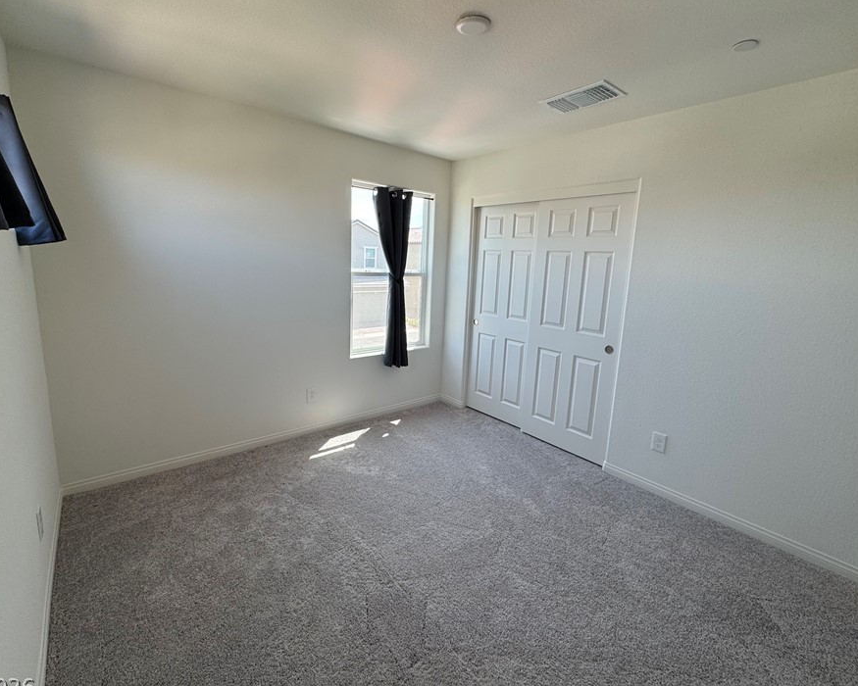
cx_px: 429
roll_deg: -2.4
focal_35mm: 16
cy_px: 326
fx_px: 406
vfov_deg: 80.3
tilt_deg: -10.0
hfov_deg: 93.1
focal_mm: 2.22
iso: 50
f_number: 2.2
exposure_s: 1/120
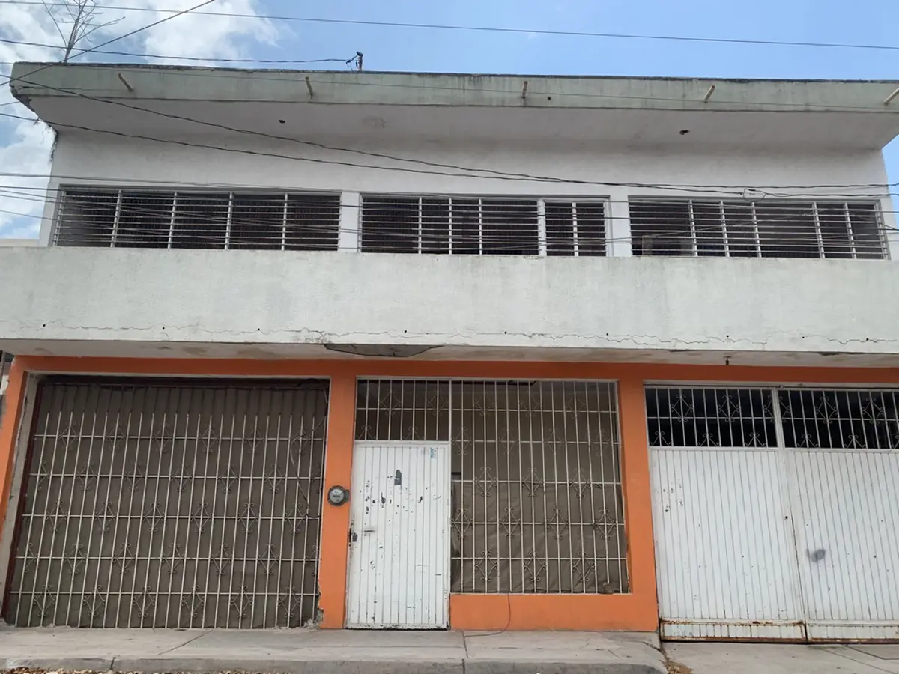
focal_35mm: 26
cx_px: 450
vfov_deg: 53.1
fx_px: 675
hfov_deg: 67.3
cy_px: 337
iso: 25
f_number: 1.8
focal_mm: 4.25
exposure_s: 1/122
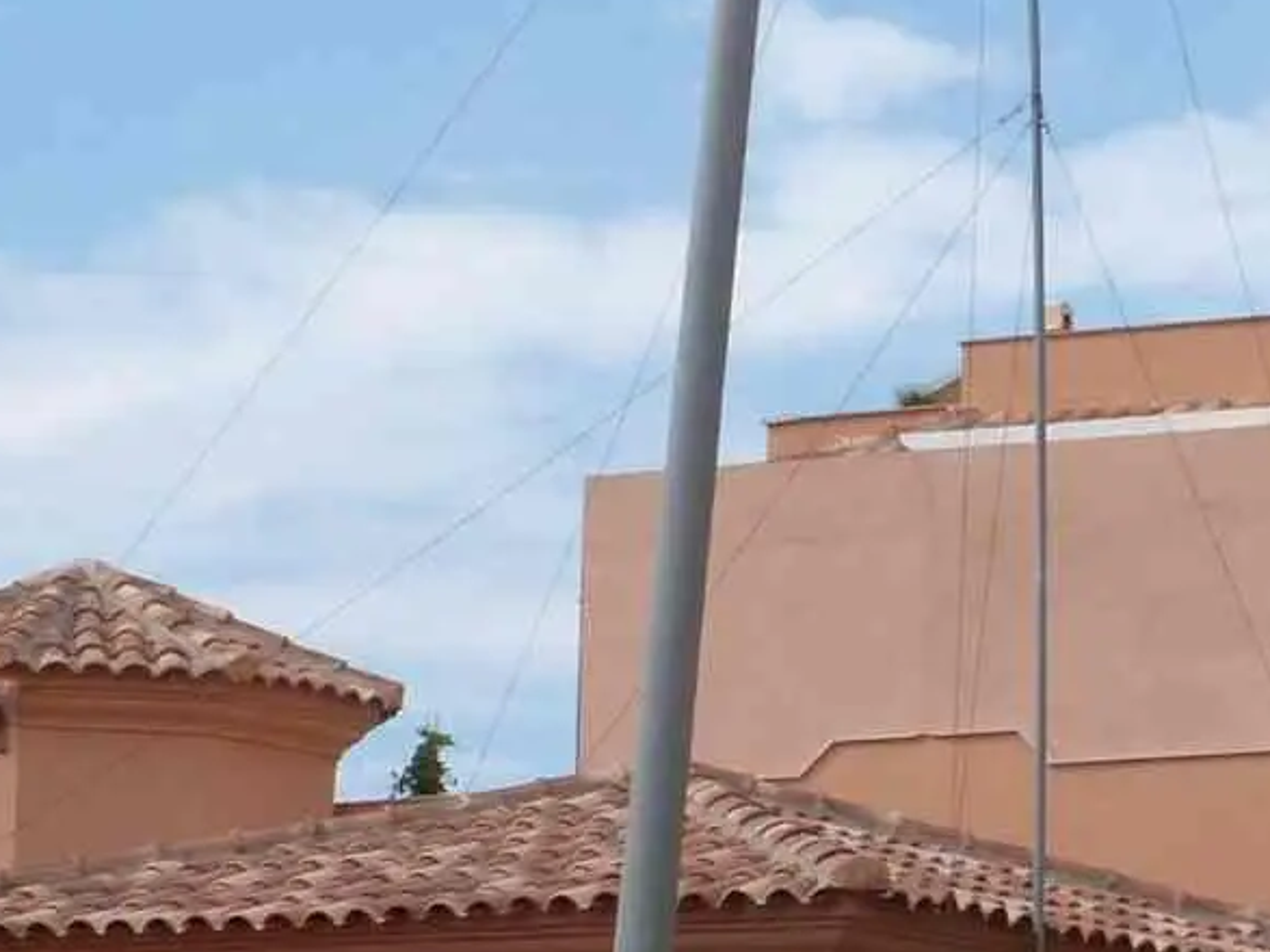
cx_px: 1389
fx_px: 7043
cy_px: 550
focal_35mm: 192
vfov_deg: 7.7
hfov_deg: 10.2
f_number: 5.6
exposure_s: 1/320
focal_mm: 7.9
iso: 100
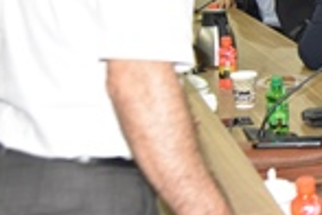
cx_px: 447
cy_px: 12
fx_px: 1037
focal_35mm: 116
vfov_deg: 11.7
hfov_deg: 16.4
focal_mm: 38
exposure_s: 1/60
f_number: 4
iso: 3200
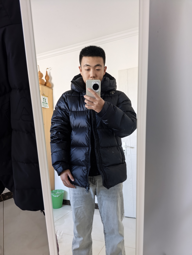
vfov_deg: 71.6
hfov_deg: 56.8
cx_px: 96
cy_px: 128
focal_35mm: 24
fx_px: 177
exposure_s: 1/100
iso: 100
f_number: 1.4
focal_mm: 5.75
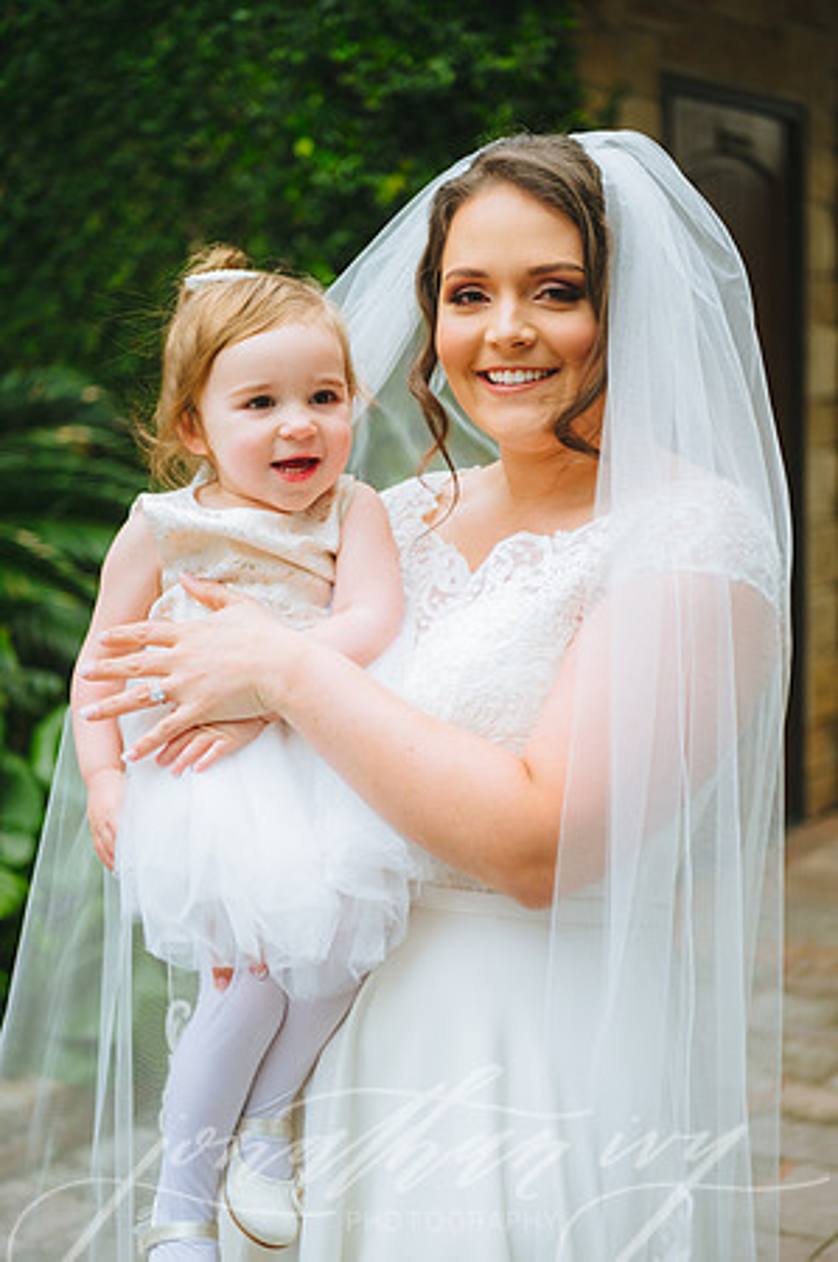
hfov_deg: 21.9
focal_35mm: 62
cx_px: 419
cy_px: 631
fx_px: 2170
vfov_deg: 32.4
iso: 125
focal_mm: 62
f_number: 2.8
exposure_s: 1/200
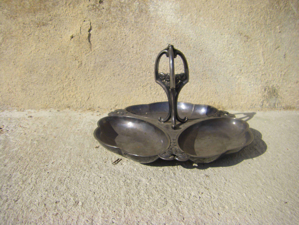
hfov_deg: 49.0
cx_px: 150
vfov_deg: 37.7
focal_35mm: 38
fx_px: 328
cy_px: 112
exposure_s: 1/320
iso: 64
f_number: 7
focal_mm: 6.3
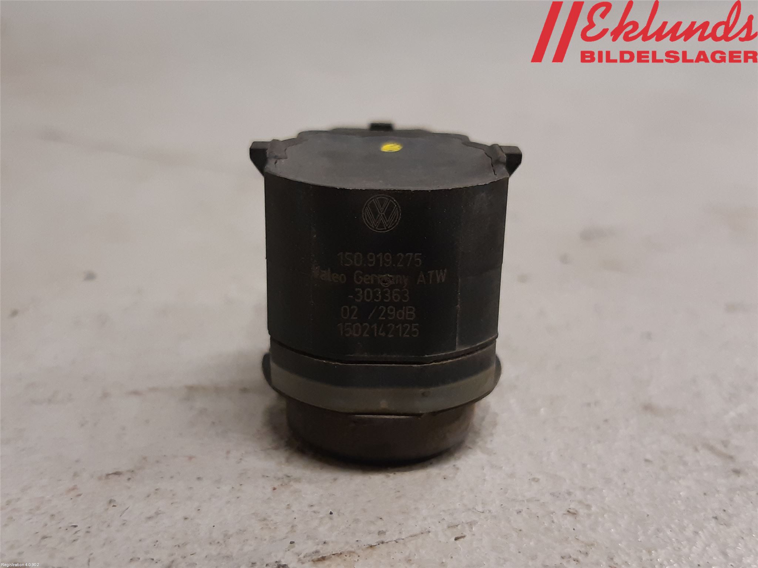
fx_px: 569
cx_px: 379
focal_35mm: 26
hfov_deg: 67.3
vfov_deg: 53.1
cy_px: 284
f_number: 1.7
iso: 200
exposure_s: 1/60
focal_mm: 3.93
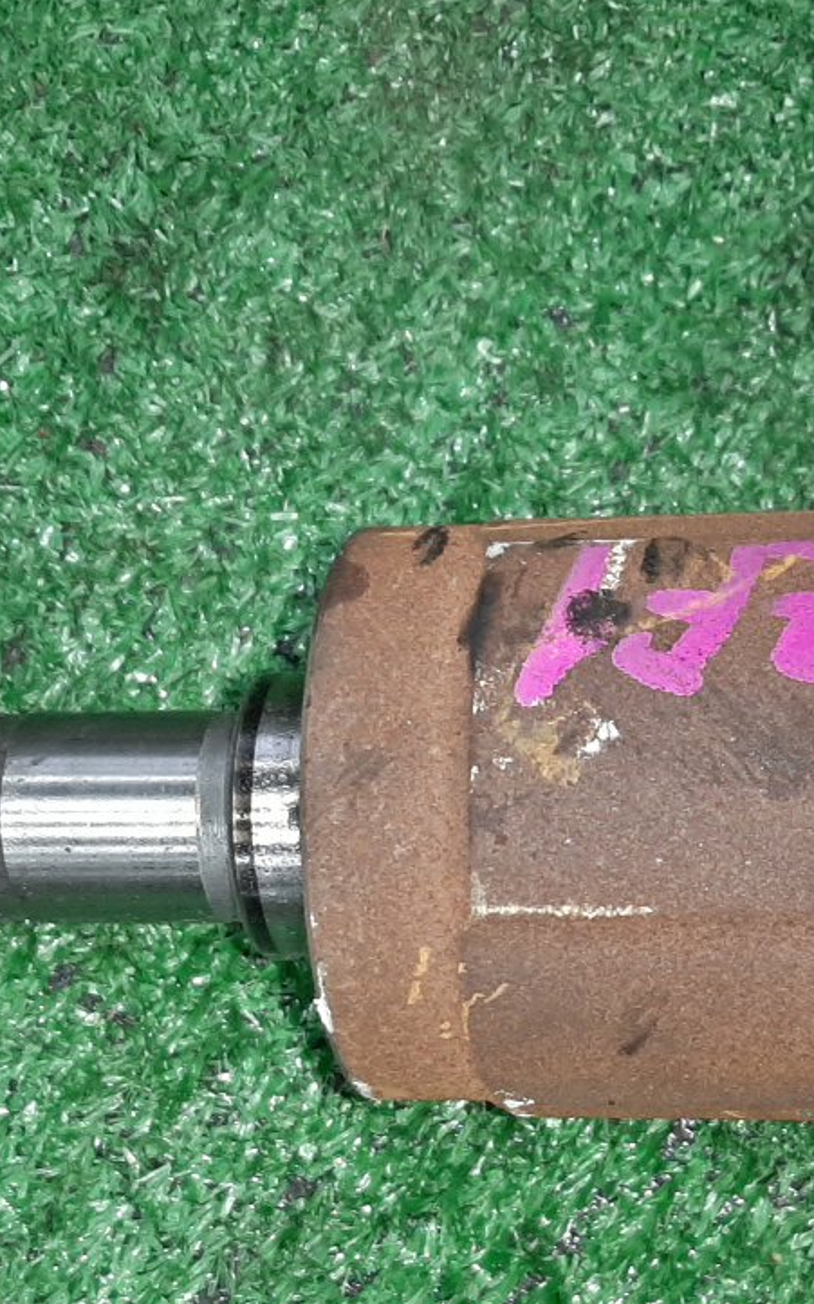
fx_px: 1953
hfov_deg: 23.4
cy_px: 945
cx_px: 558
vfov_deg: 36.2
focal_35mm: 55
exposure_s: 1/50
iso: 187
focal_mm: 3.93
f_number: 1.7
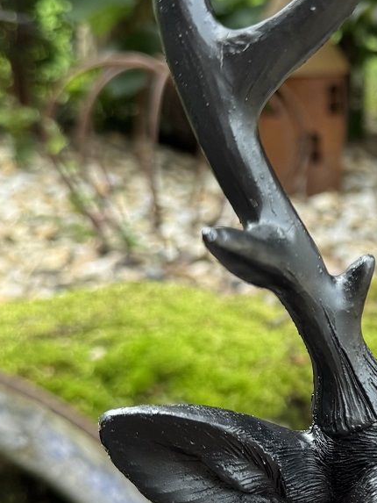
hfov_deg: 20.2
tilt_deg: -13.5
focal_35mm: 67
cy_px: 269
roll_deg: +0.5
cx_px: 484
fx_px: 973
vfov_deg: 29.0
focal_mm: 6.76
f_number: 1.78
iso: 125
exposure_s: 1/121
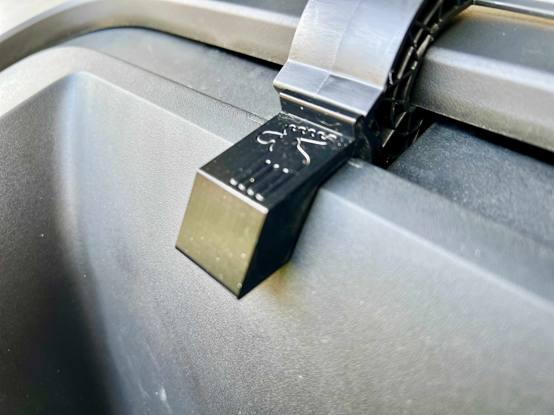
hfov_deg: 67.3
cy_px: 208
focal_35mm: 26
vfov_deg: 53.1
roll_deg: +0.7
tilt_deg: -37.0
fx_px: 416
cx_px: 277
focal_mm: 5.7
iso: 125
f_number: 1.5
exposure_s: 1/97
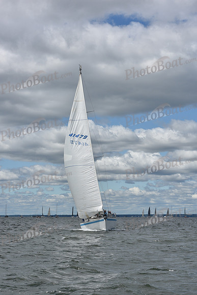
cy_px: 148
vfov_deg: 25.4
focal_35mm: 80
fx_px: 656
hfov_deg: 17.1
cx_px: 98
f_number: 11
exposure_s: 1/800
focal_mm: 80
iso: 250
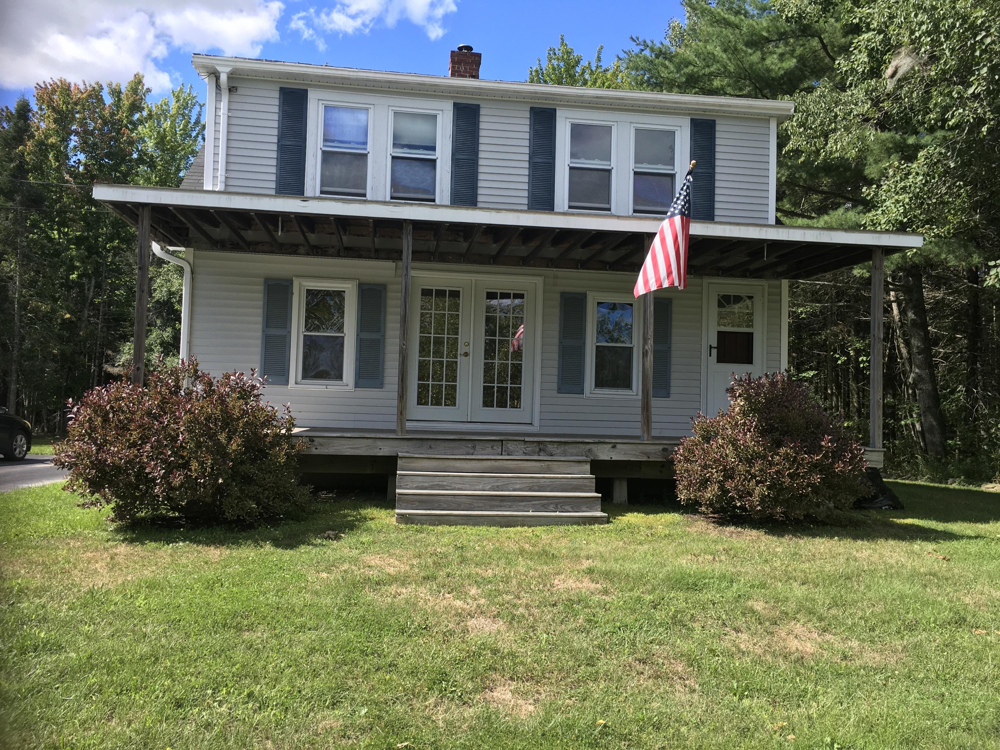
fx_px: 838
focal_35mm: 29
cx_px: 500
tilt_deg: +3.6
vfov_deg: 48.2
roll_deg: -1.2
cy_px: 375
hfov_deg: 61.7
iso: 25
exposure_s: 1/686
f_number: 2.2
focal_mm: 4.15
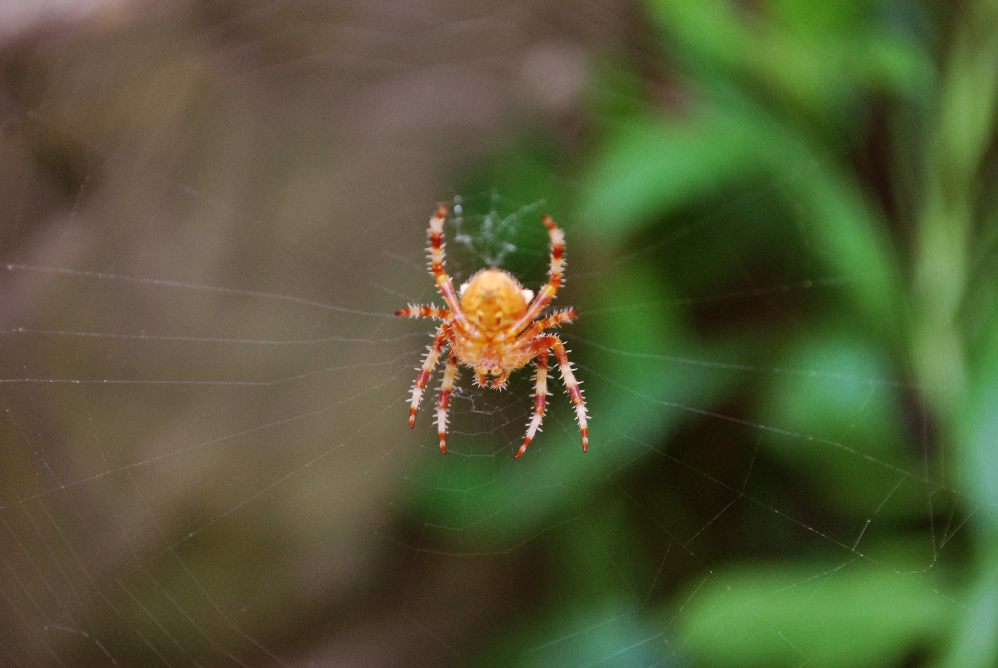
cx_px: 499
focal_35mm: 82
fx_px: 2290
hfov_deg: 24.6
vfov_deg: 16.6
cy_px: 334
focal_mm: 55
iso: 800
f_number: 5.6
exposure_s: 1/30
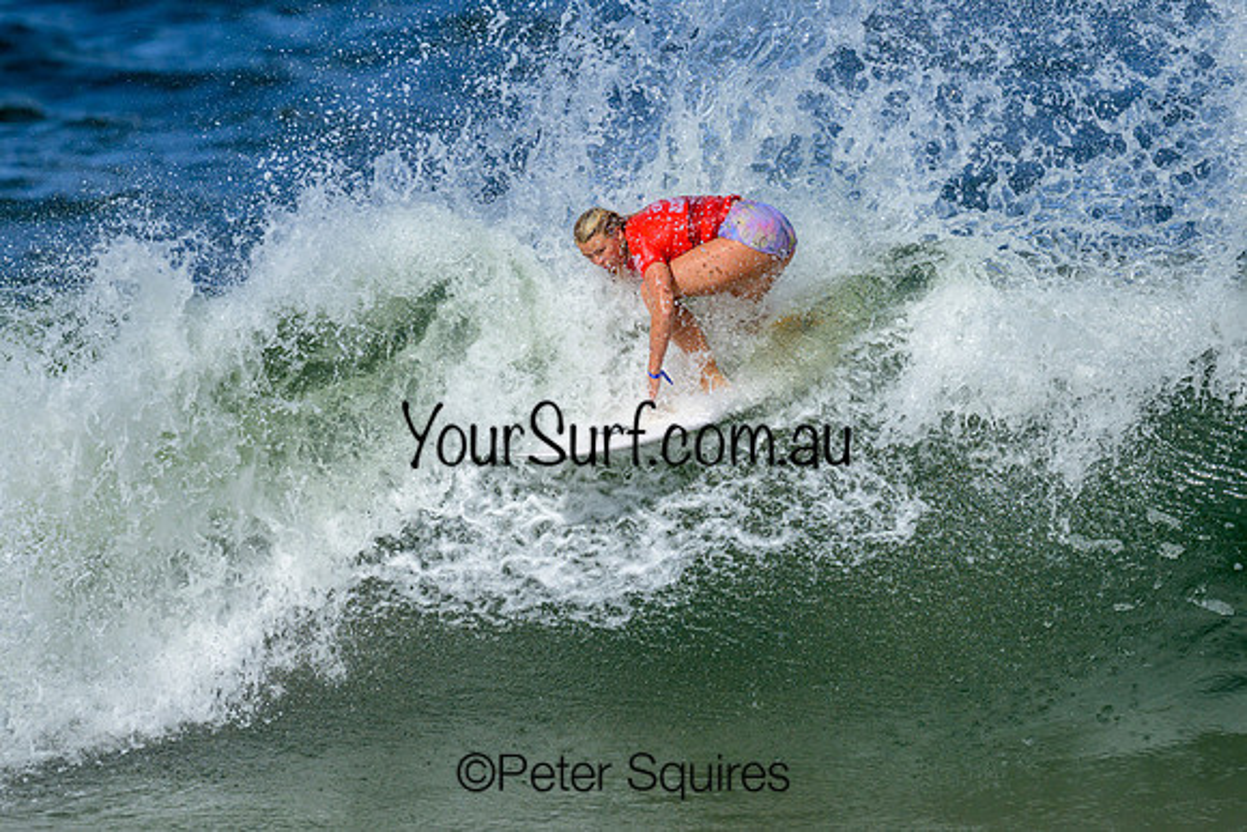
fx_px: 38111
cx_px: 748
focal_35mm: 1100
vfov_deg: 1.3
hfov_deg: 1.9
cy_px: 450
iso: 280
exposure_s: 1/3200
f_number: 6.3
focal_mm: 800
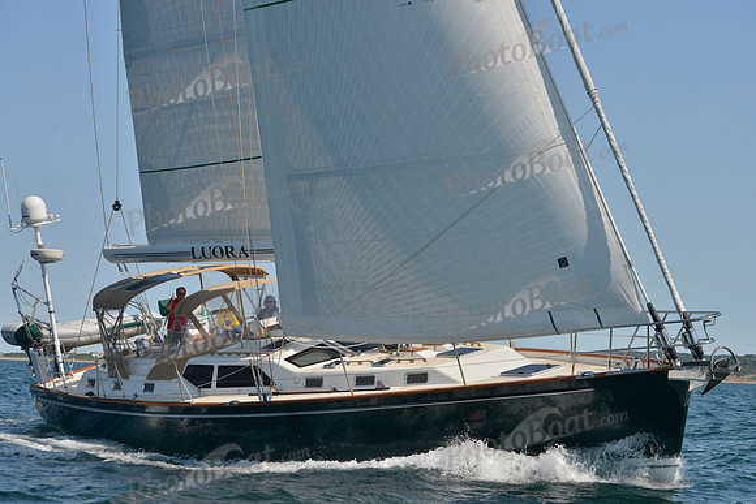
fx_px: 1638
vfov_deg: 17.5
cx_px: 378
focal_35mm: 78
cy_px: 252
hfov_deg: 26.0
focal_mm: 78
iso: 400
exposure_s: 1/800
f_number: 8
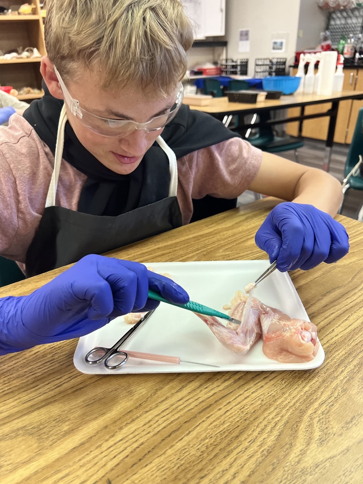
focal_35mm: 26
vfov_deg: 67.3
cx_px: 182
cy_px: 242
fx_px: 364
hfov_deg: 53.1
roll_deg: +2.5
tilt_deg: -24.5
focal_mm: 5.7
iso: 100
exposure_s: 1/120
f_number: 1.5
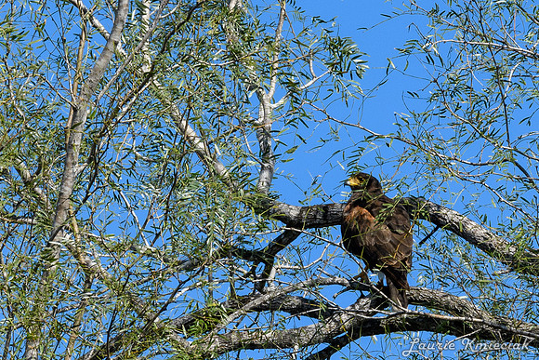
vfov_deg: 1.5
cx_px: 380
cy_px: 195
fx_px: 13900
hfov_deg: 2.2
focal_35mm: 928
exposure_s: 1/320
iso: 220
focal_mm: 200
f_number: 11
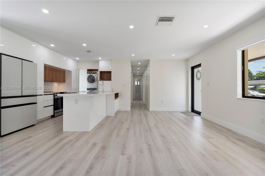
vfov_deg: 73.7
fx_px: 118
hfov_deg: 96.7
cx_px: 132
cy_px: 88
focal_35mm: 16
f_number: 9
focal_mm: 16
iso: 250
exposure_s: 1/20
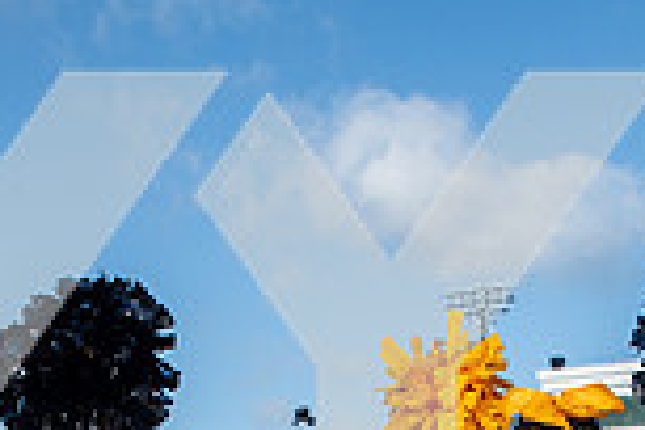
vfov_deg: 11.1
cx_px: 578
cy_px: 807
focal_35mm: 114
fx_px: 2042
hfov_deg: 17.7
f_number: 7.1
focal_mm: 30
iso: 100
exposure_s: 1/320
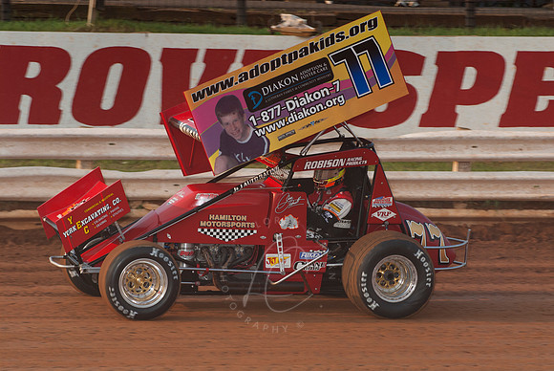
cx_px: 277
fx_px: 2888
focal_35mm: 188
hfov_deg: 11.0
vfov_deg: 7.3
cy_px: 186
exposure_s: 1/400
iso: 100
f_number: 5.6
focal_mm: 125
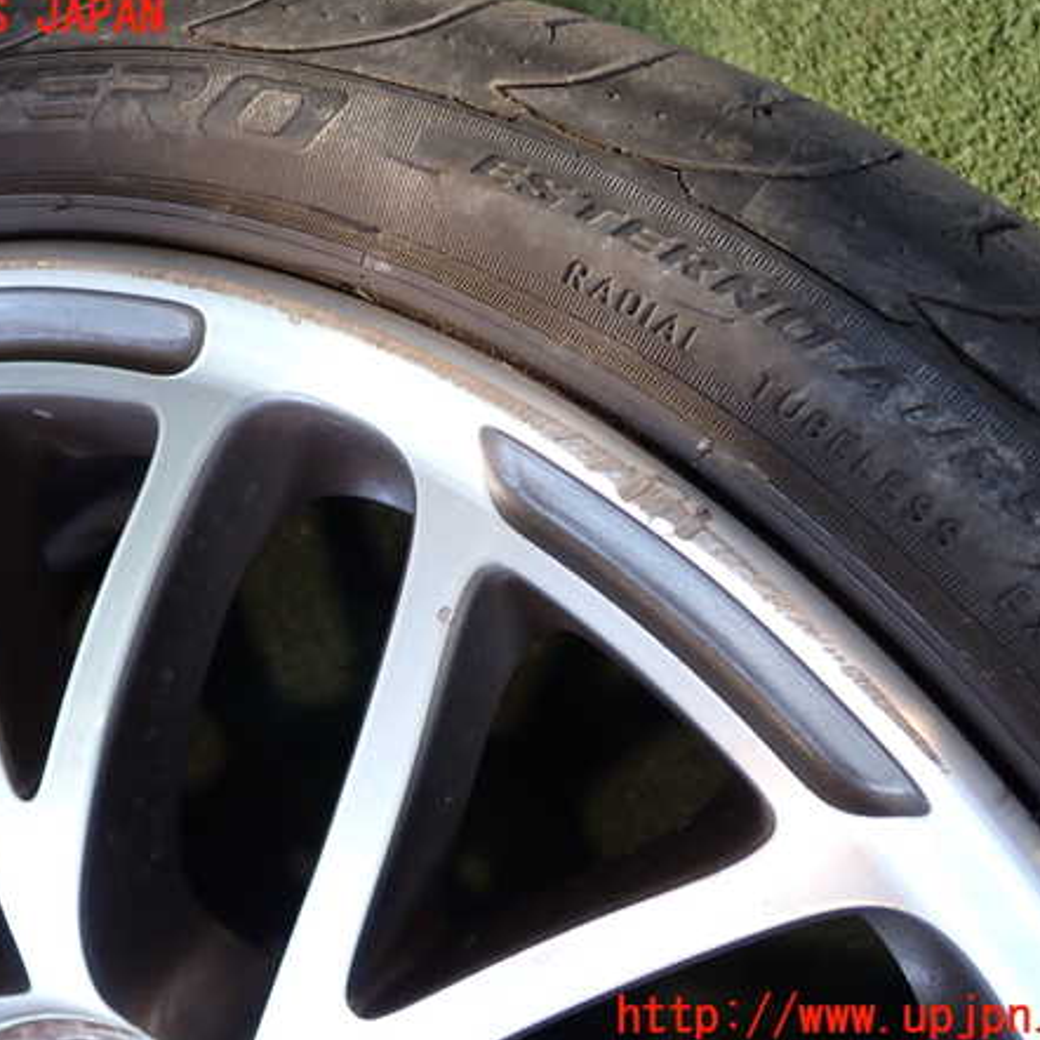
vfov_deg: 46.0
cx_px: 442
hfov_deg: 45.9
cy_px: 518
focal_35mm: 36
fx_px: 1224
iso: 200
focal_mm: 5.4
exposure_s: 1/80
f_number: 2.3
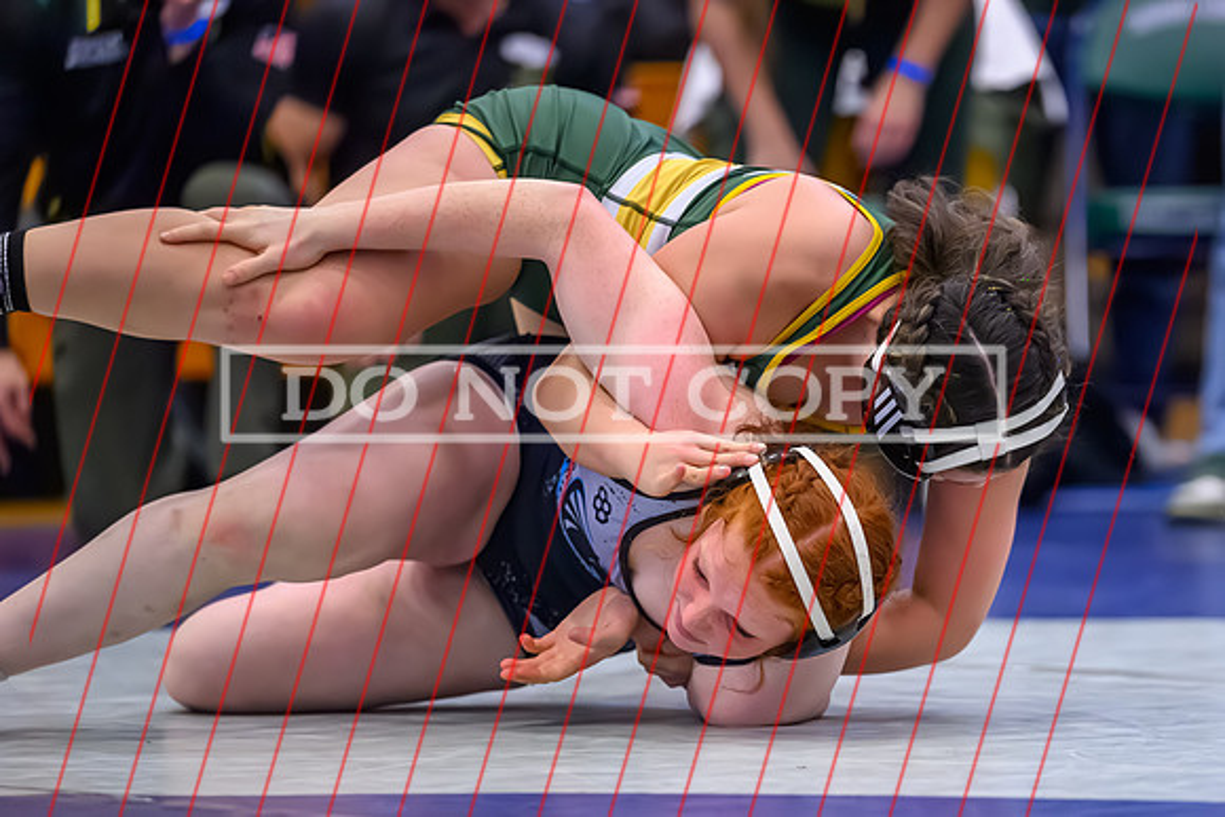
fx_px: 9149
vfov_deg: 5.1
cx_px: 823
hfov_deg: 7.7
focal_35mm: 269
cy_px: 549
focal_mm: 200
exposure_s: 1/640
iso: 10000
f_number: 2.8
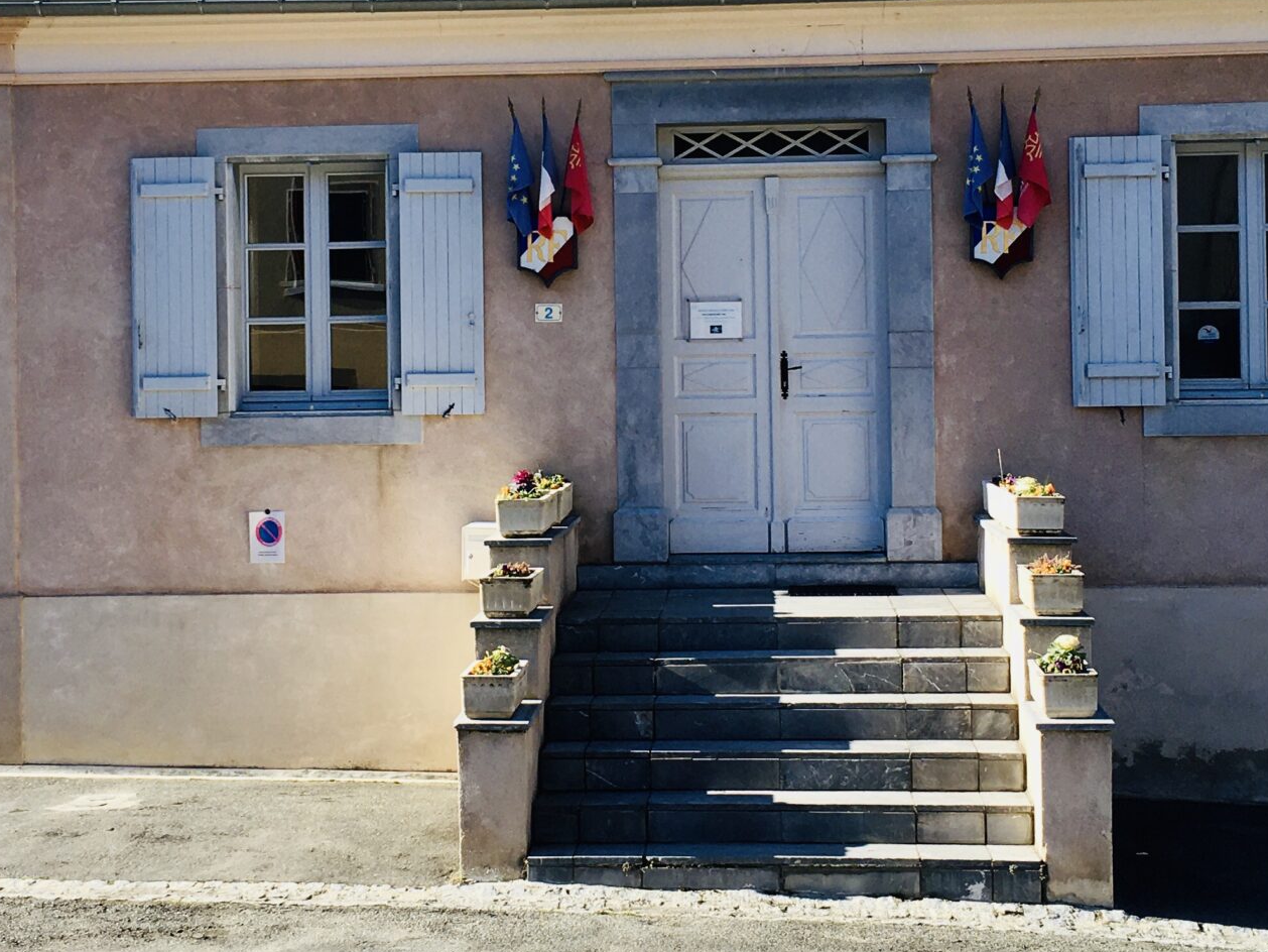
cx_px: 604
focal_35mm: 59
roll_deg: +0.8
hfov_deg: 32.7
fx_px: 2162
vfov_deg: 24.8
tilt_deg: +0.8
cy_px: 376
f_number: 2.2
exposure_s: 1/801
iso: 25
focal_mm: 4.15
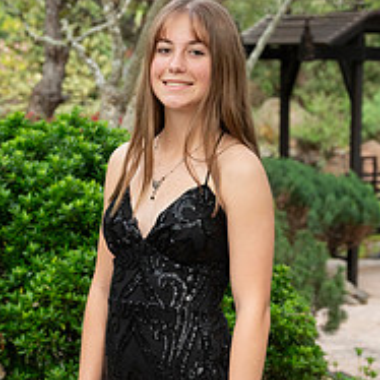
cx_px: 185
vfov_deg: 12.9
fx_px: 1677
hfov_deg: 12.9
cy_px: 195
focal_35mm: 135
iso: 1250
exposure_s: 1/800
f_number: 6
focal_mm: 66
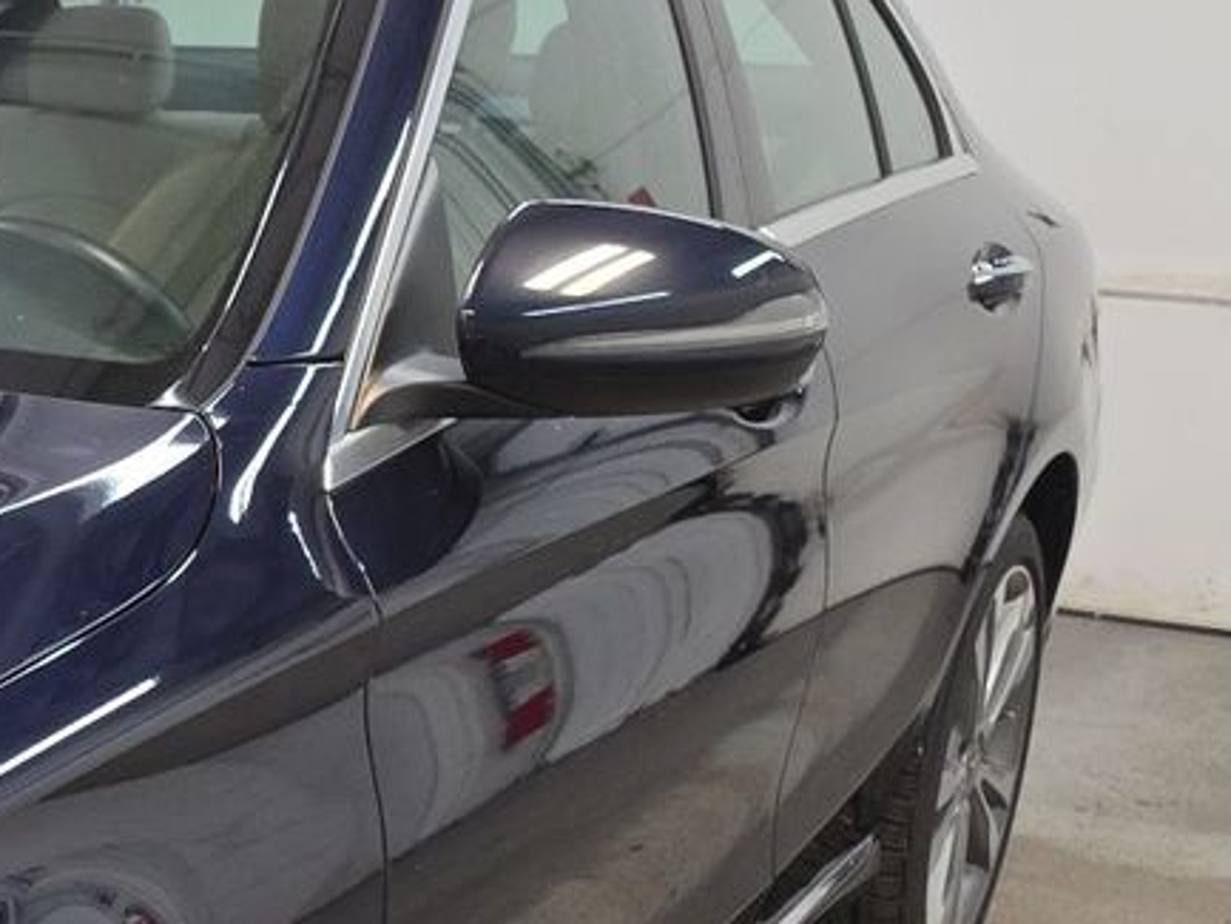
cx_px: -745
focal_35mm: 85
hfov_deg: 19.3
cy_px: 998
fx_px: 3024
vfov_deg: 16.9
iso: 61
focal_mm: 6.5
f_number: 1.4
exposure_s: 1/119
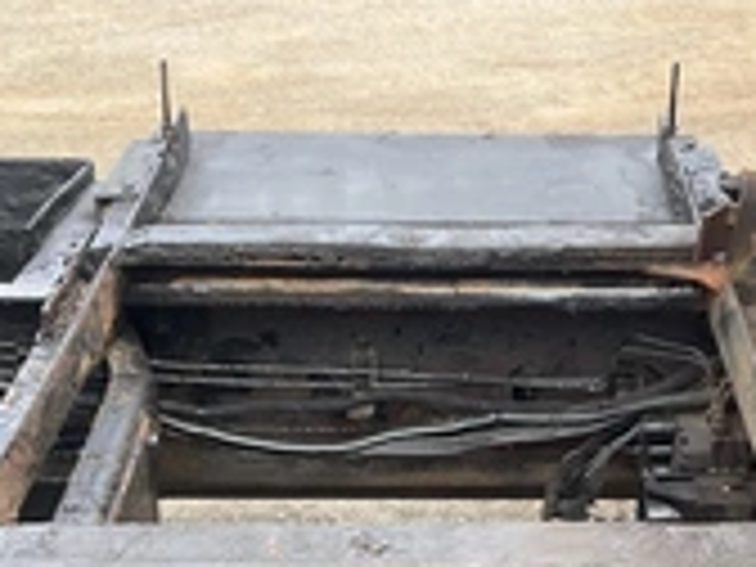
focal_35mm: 69
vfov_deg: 20.5
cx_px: 490
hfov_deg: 28.0
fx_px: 1507
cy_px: 598
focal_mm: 3
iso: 25
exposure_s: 1/218
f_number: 1.8
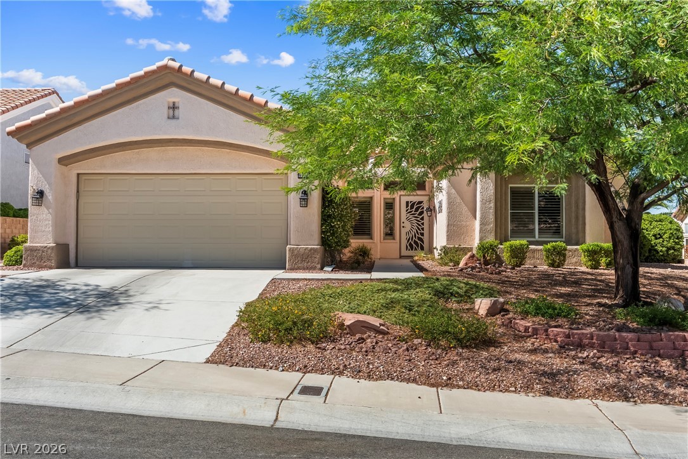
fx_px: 650
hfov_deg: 55.8
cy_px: 230
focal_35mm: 34
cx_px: 344
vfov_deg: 38.9
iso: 400
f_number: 8
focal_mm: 23
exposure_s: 1/8000
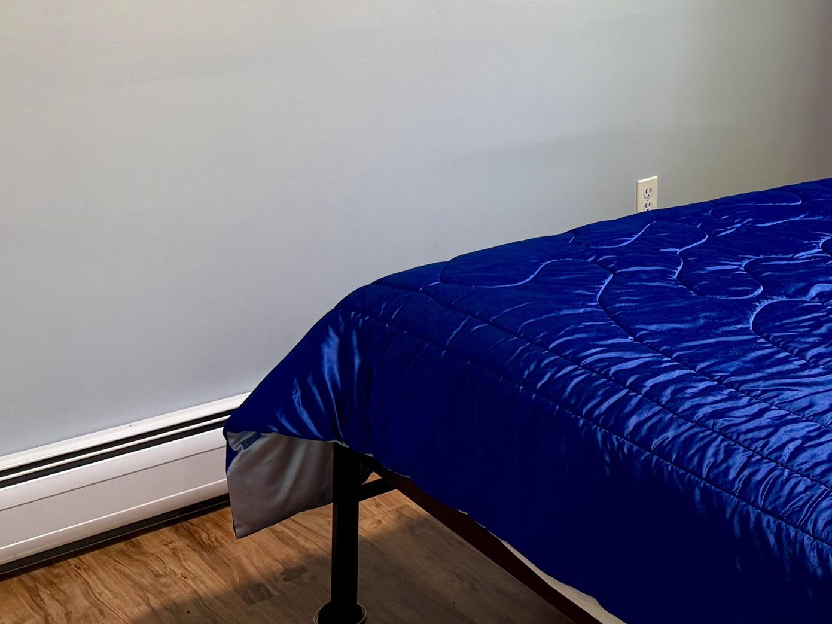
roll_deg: -3.7
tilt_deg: -6.1
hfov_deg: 34.4
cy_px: -5
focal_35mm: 53
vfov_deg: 26.0
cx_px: 733
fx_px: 1274
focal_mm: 6.76
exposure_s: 1/60
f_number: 1.78
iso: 160
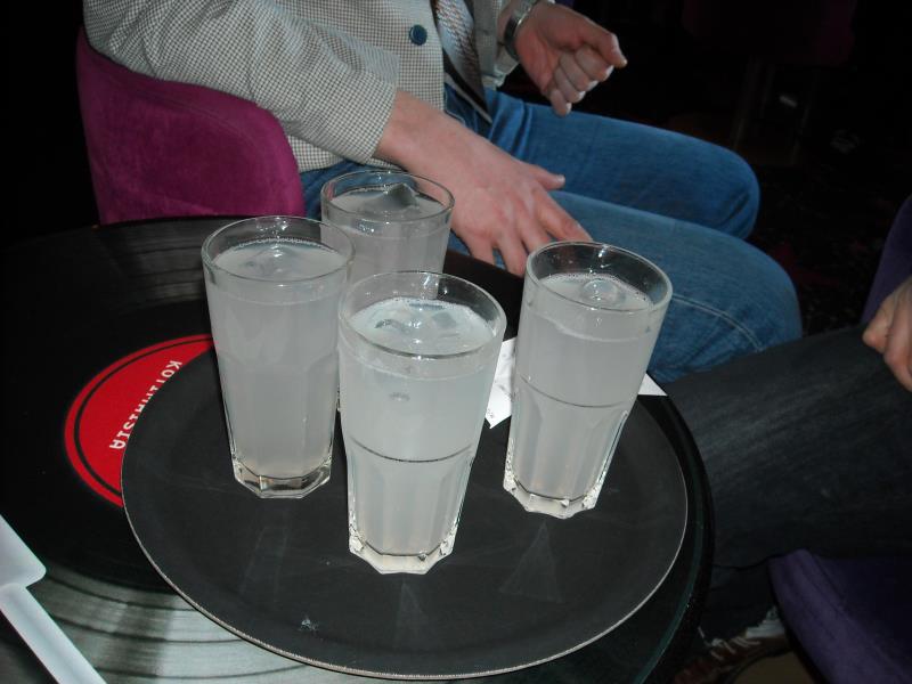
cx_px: 456
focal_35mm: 35
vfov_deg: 40.7
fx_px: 922
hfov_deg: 52.6
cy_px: 342
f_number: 2.8
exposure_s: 1/60
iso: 200
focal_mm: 5.7
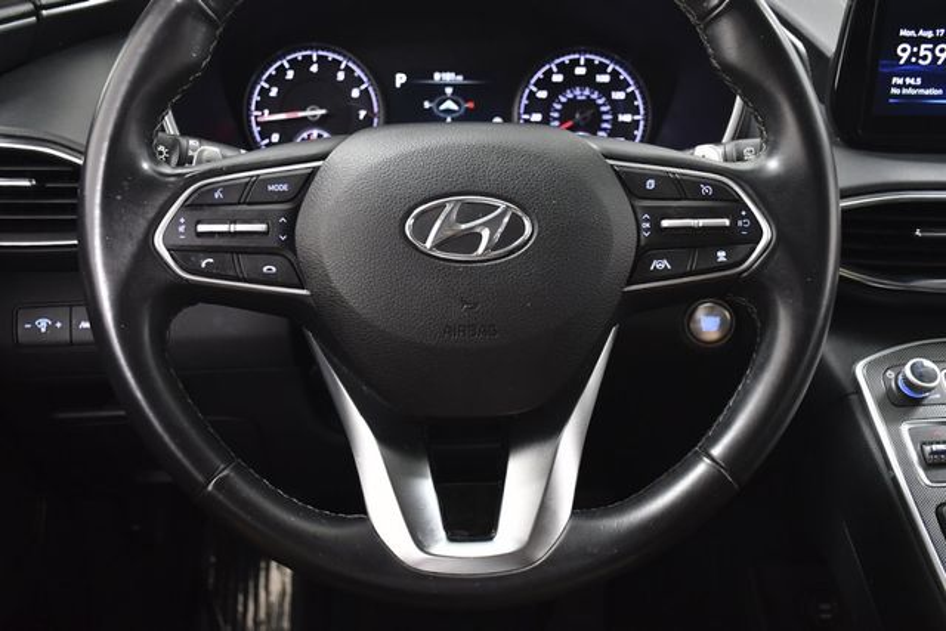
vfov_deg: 36.9
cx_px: 473
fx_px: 946
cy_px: 316
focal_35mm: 36
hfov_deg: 53.1
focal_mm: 24
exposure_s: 1/100
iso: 1250
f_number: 4
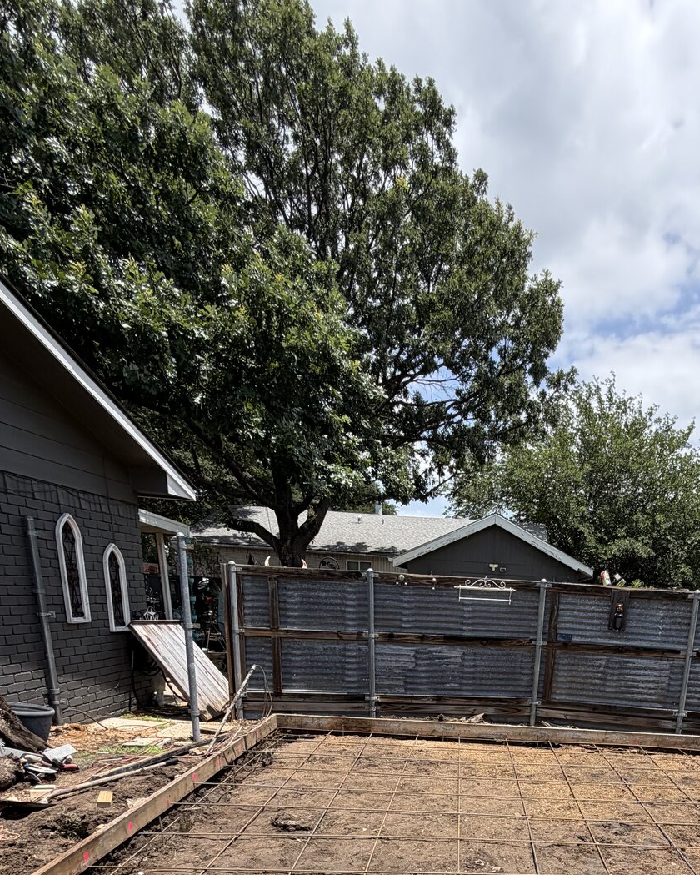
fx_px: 647
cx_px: 511
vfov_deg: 58.0
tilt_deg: -17.1
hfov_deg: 54.6
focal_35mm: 25
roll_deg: -4.5
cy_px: 793
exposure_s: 1/770
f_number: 2.2
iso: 25
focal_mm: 2.22
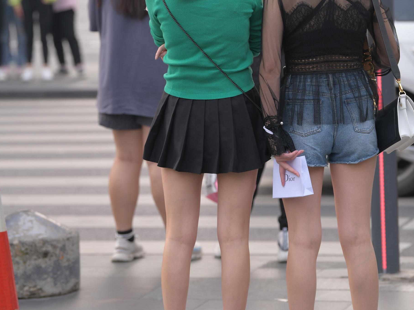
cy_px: 85
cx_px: 207
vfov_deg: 7.1
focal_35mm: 210
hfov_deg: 9.4
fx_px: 2512
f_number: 4
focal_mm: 145
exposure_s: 1/500
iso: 320
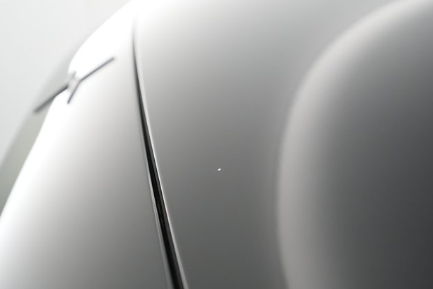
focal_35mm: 29
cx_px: 212
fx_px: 349
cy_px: 147
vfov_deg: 45.0
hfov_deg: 63.7
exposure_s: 1/100
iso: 5000
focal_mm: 28
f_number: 4.5
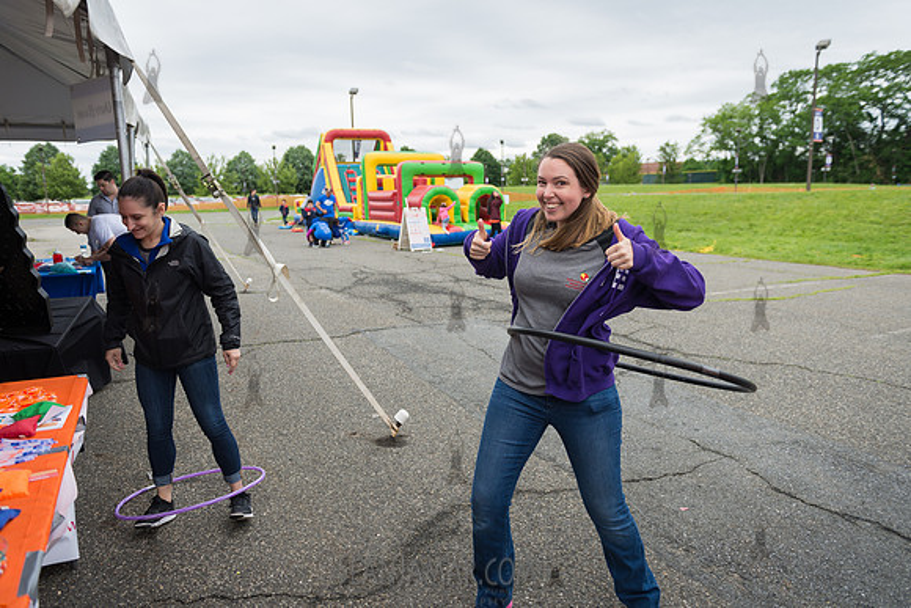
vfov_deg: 49.6
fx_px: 658
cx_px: 456
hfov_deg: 69.4
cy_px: 304
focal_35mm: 26
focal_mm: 26
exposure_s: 1/800
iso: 200
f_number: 3.5
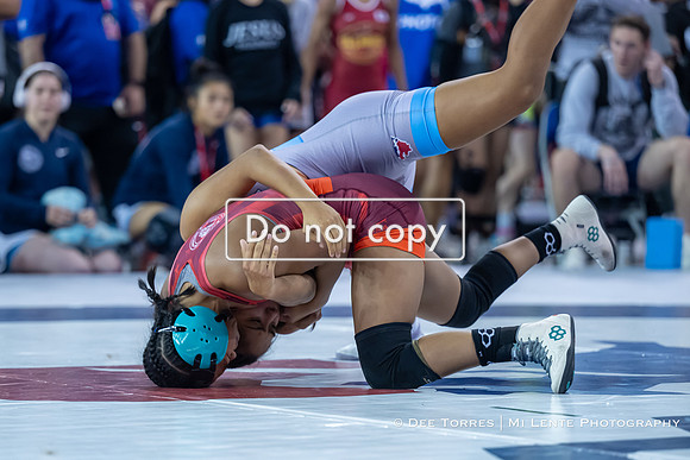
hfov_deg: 12.1
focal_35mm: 170
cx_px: 290
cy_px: 312
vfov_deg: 8.1
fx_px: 3262
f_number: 2.8
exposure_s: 1/800
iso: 1800
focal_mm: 125
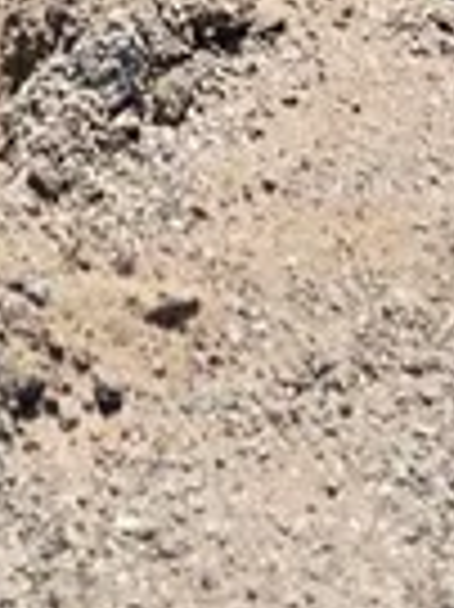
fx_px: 3065
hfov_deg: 8.4
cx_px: 27
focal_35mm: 175
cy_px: -1112
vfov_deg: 9.3
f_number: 1.8
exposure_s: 1/2921
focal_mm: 5.4
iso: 32
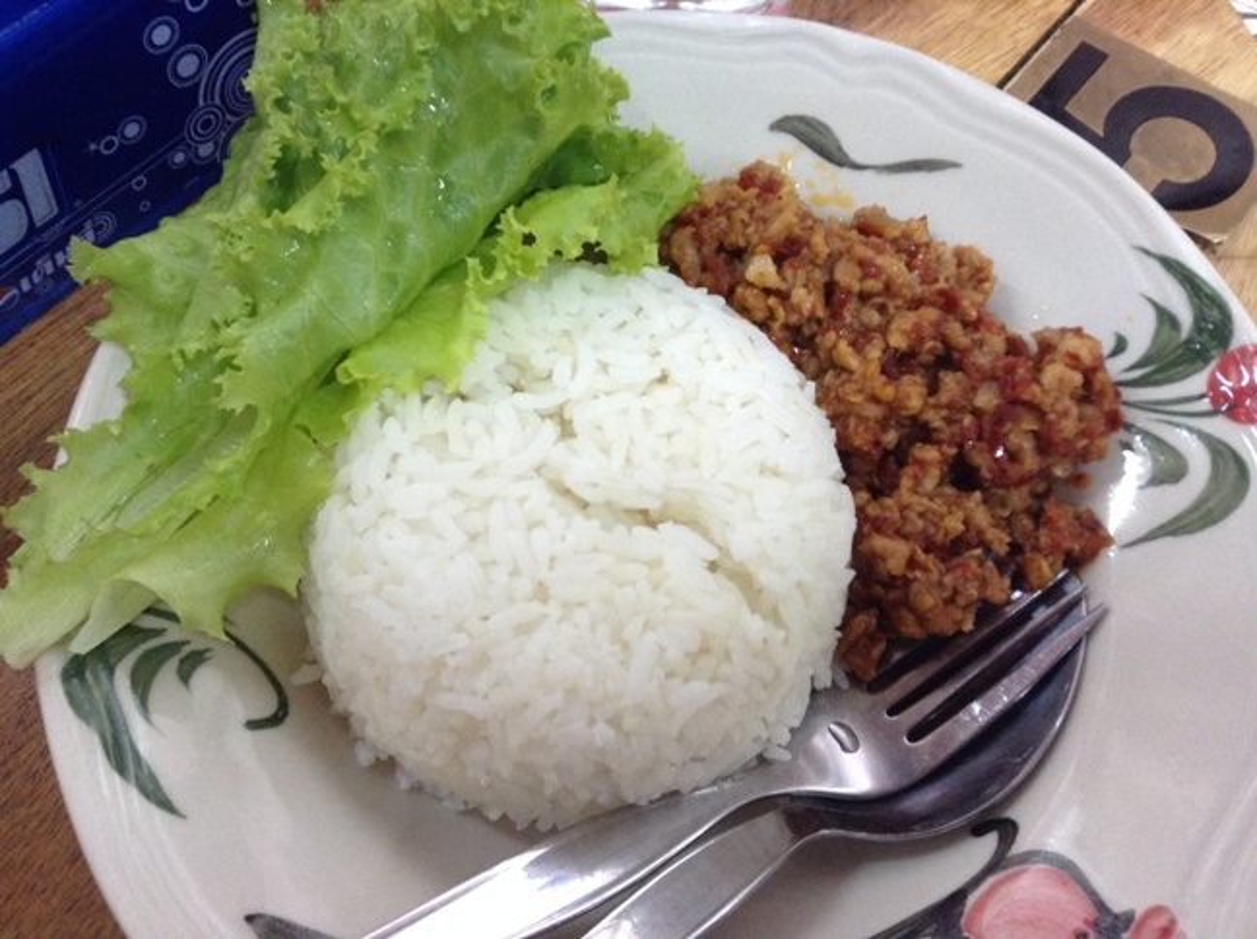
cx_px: 628
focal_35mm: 33
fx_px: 1197
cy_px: 470
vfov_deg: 42.8
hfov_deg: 55.4
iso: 200
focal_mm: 3.3
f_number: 2.4
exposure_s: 1/15
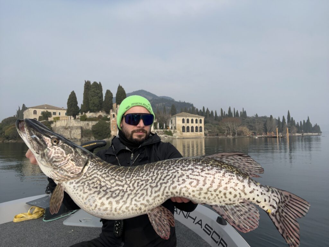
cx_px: 164
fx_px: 219
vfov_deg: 58.9
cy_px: 124
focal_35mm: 23
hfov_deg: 73.9
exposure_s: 1/947
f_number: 2.2
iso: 32
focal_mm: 2.71
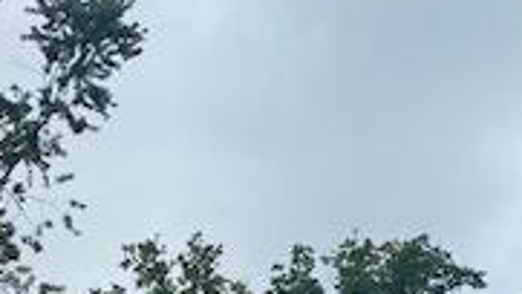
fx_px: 1385
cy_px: 565
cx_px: 52
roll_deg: -0.4
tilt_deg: +5.9
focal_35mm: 100
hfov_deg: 20.9
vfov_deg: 11.1
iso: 32
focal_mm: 4.25
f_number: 1.8
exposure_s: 1/5025
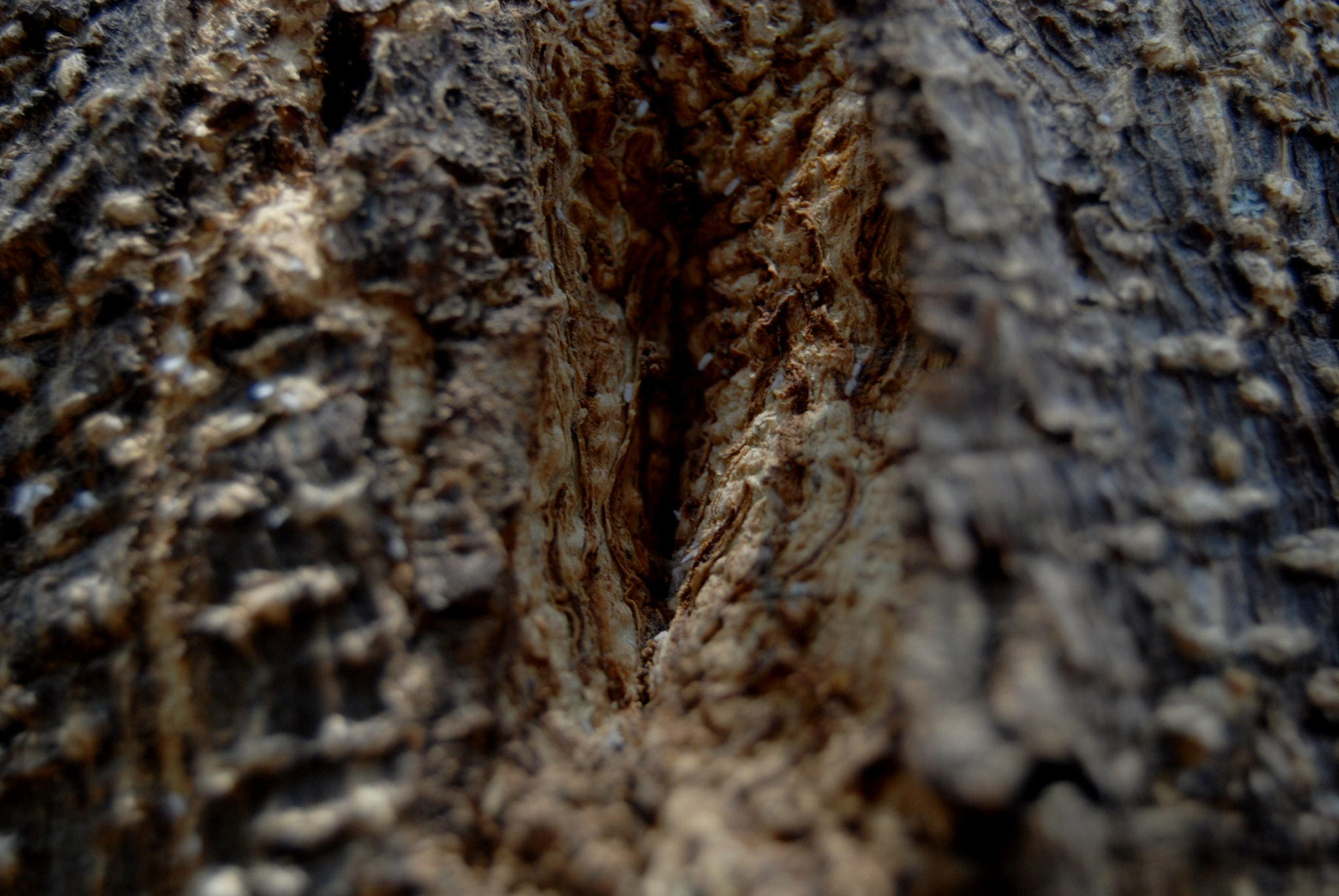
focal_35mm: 78
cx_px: 670
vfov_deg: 17.5
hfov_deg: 26.0
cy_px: 448
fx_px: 2905
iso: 100
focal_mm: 52
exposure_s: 1/60
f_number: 5.6
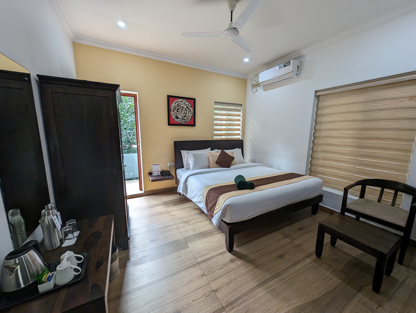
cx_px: 208
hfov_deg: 110.5
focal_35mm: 12
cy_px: 156
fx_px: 144
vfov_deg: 94.6
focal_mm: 2.23
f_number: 1.95
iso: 53
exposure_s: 1/50
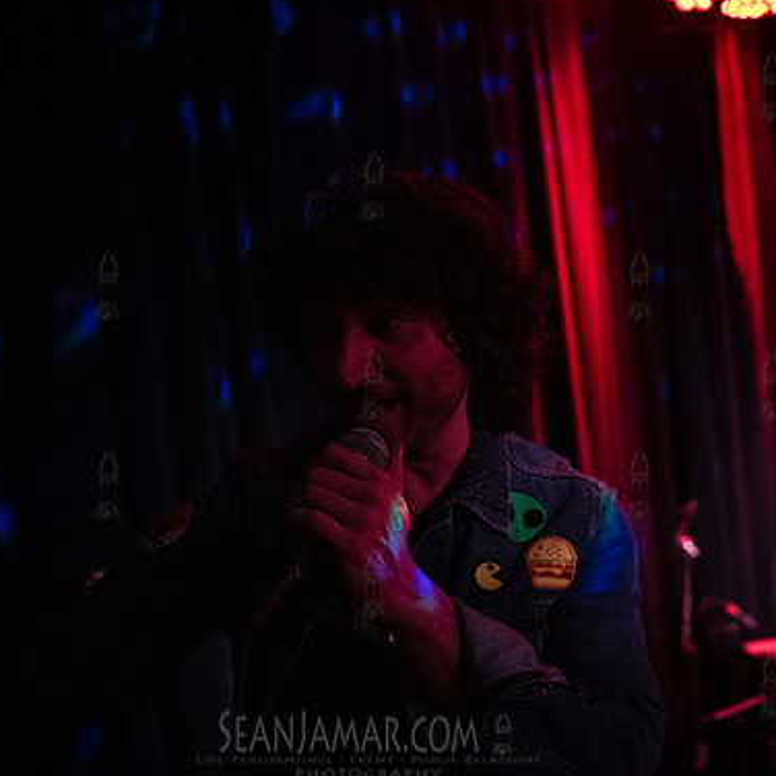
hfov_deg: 43.8
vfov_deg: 43.9
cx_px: 371
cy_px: 384
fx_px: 964
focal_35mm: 38
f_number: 3.2
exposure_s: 1/250
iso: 12800
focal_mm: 29
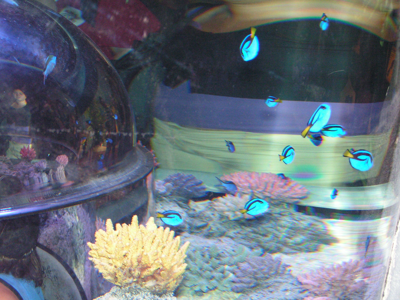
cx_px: 200
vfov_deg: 28.6
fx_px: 589
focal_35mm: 51
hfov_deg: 37.5
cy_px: 150
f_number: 3.2
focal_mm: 8.6
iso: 200
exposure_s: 1/60
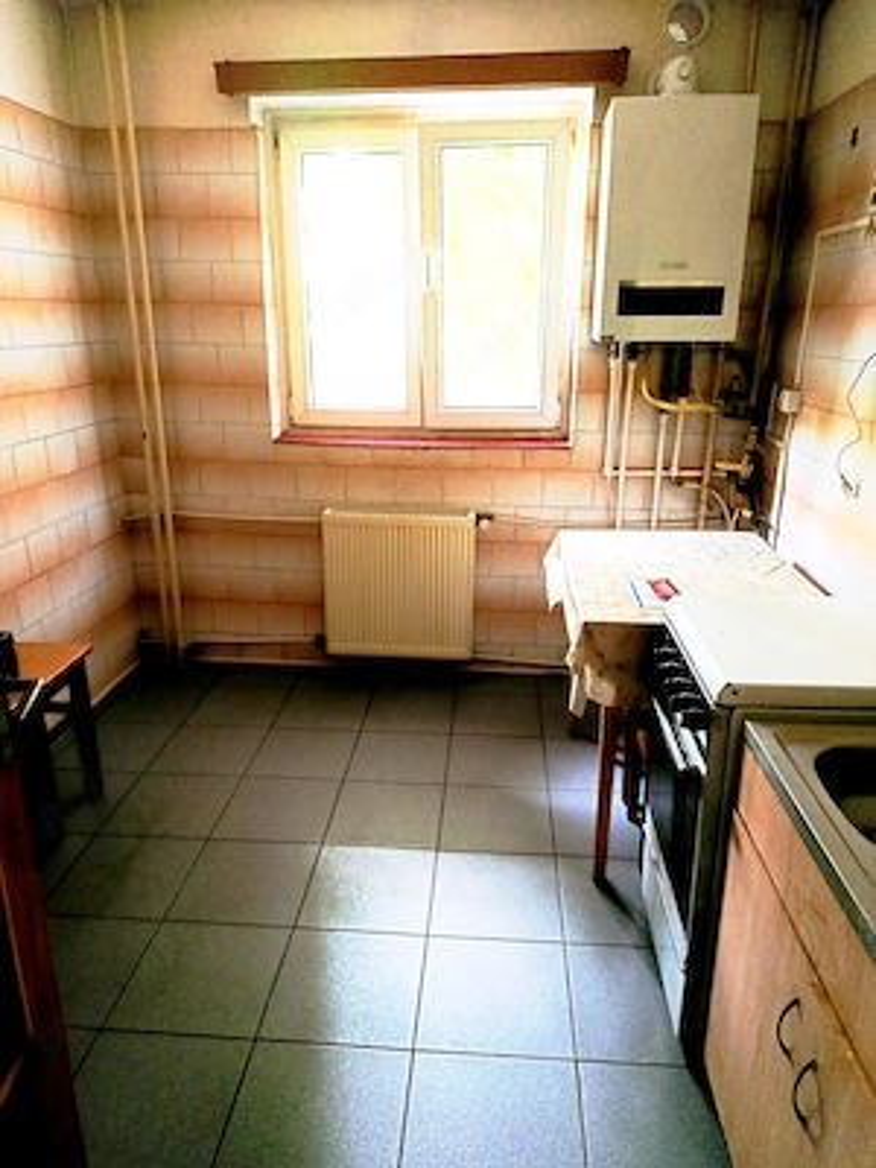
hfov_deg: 56.8
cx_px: 438
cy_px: 584
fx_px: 810
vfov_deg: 71.6
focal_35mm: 24
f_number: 1.7
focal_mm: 5.24
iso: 1081
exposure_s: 1/33.3
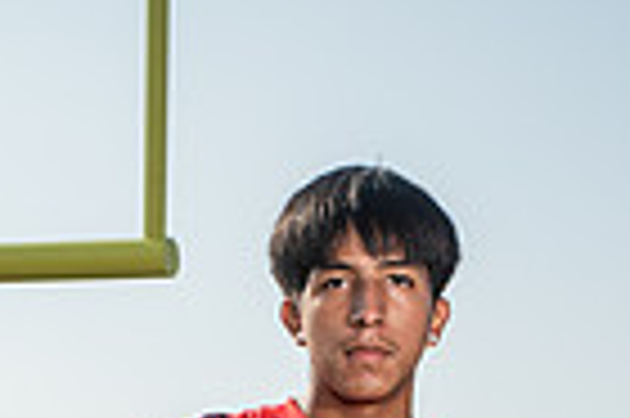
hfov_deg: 15.9
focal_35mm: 129
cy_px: 957
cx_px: 338
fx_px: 2255
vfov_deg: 9.6
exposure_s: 1/500
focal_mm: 40
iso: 100
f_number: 6.3
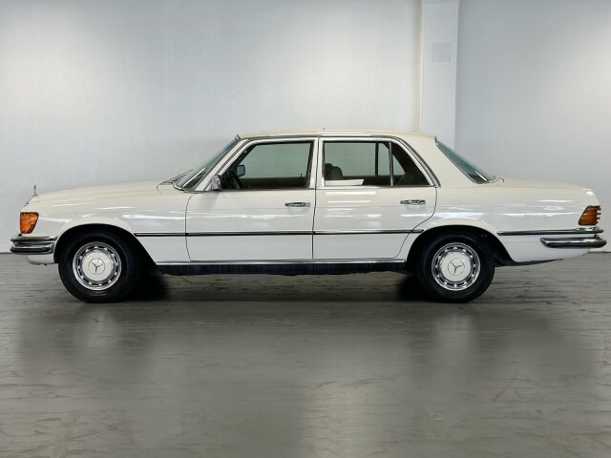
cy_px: 229
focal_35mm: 48
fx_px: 847
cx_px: 306
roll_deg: -1.4
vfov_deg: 30.3
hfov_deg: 39.7
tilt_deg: -7.7
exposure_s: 1/121
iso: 80
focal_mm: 6.86
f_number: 1.78
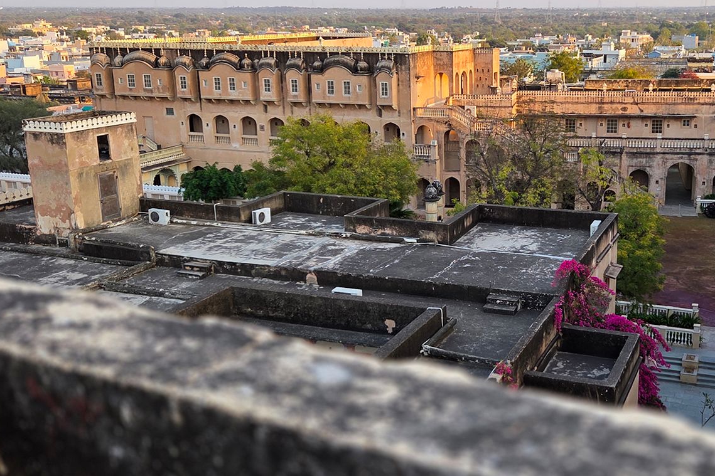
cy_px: 215
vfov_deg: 31.9
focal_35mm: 42
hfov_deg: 45.5
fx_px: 834
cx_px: 493
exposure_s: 1/594
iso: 80
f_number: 1.8
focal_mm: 5.4
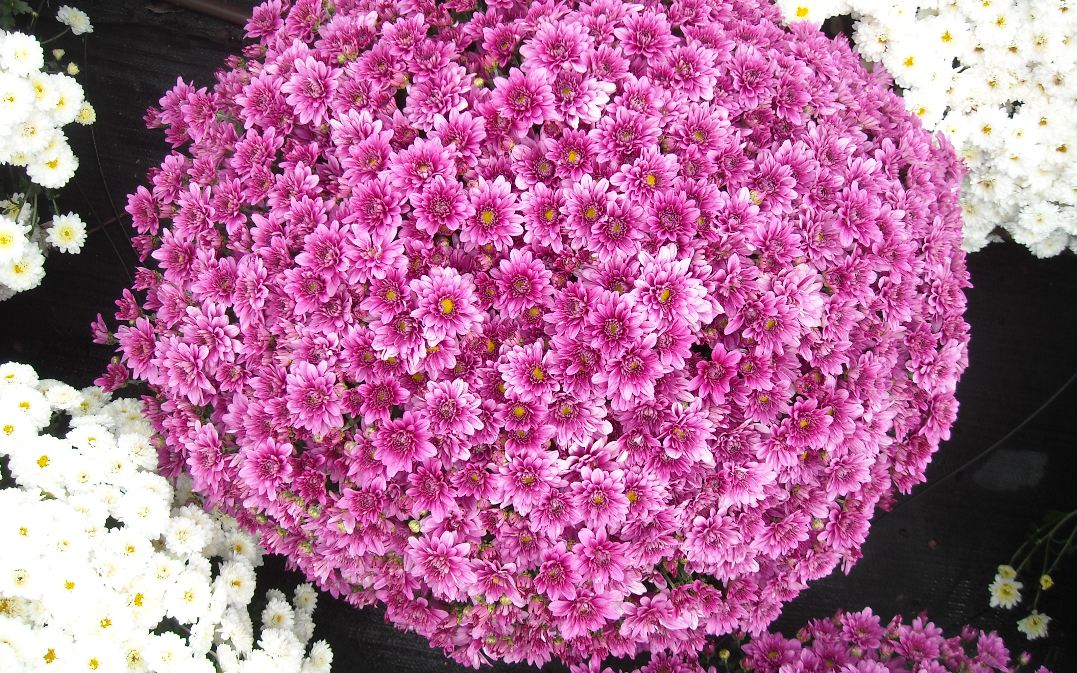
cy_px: 300
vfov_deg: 33.6
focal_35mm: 38
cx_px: 541
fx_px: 1115
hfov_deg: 51.5
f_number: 2.8
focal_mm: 5.7
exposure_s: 1/272
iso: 64
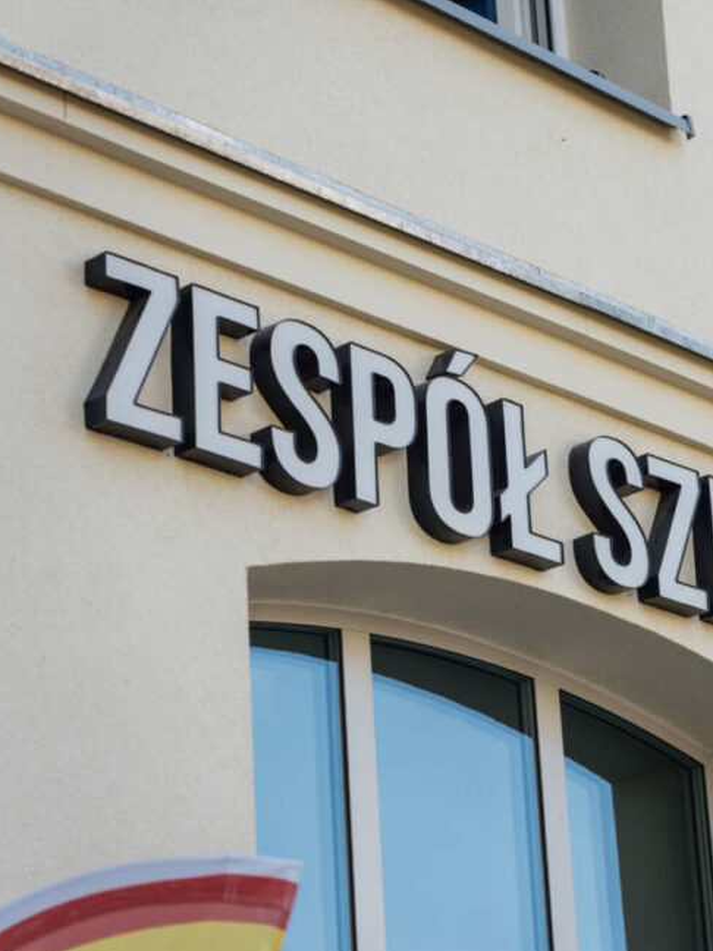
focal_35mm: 109
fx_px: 2993
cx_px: 682
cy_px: 478
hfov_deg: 13.4
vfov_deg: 18.0
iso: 200
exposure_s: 1/1000
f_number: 3.2
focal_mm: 75
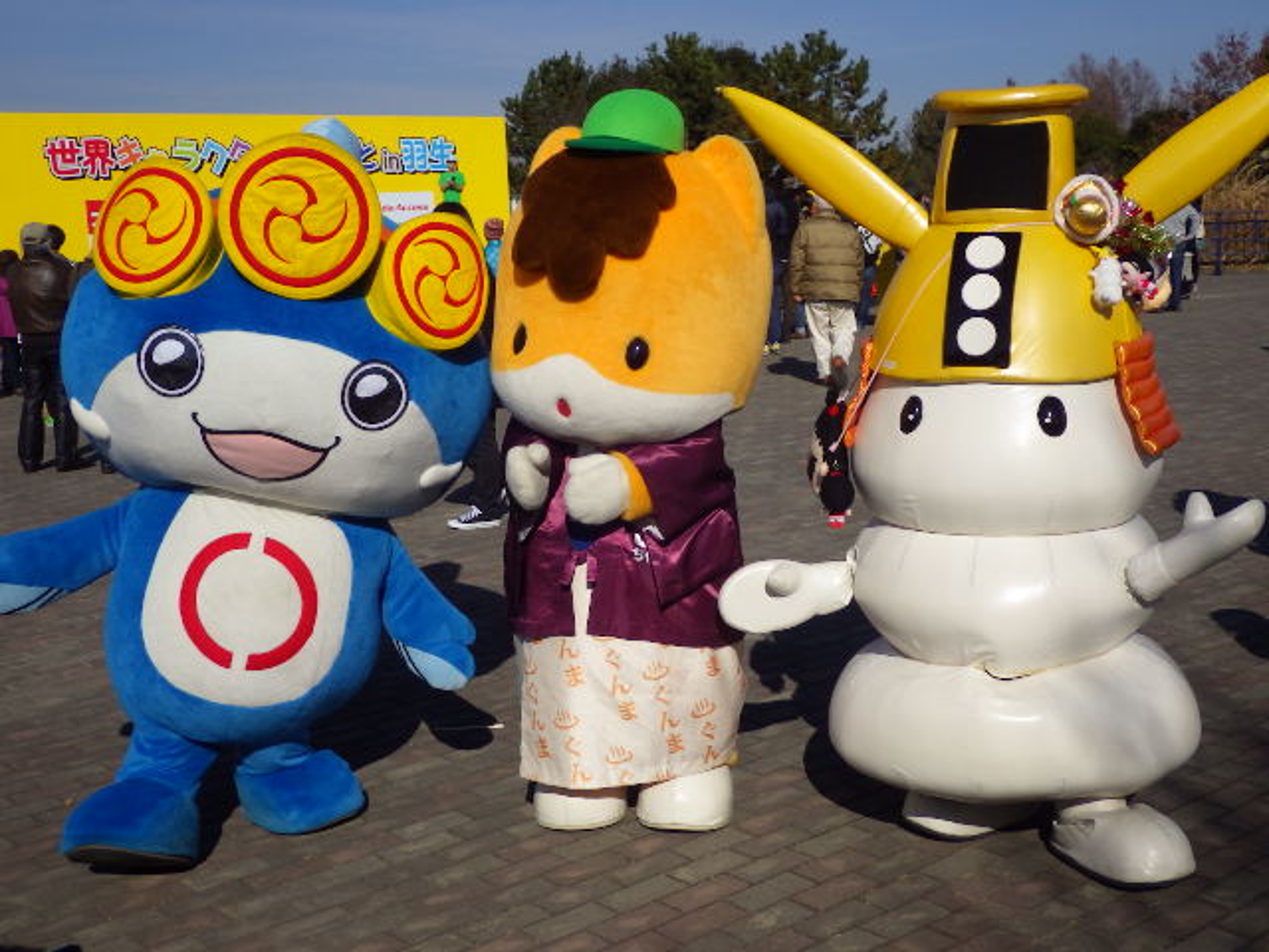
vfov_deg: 32.9
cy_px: 476
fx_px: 1613
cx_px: 634
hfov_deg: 42.9
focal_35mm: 44
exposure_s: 1/320
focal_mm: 7.9
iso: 125
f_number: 11.6
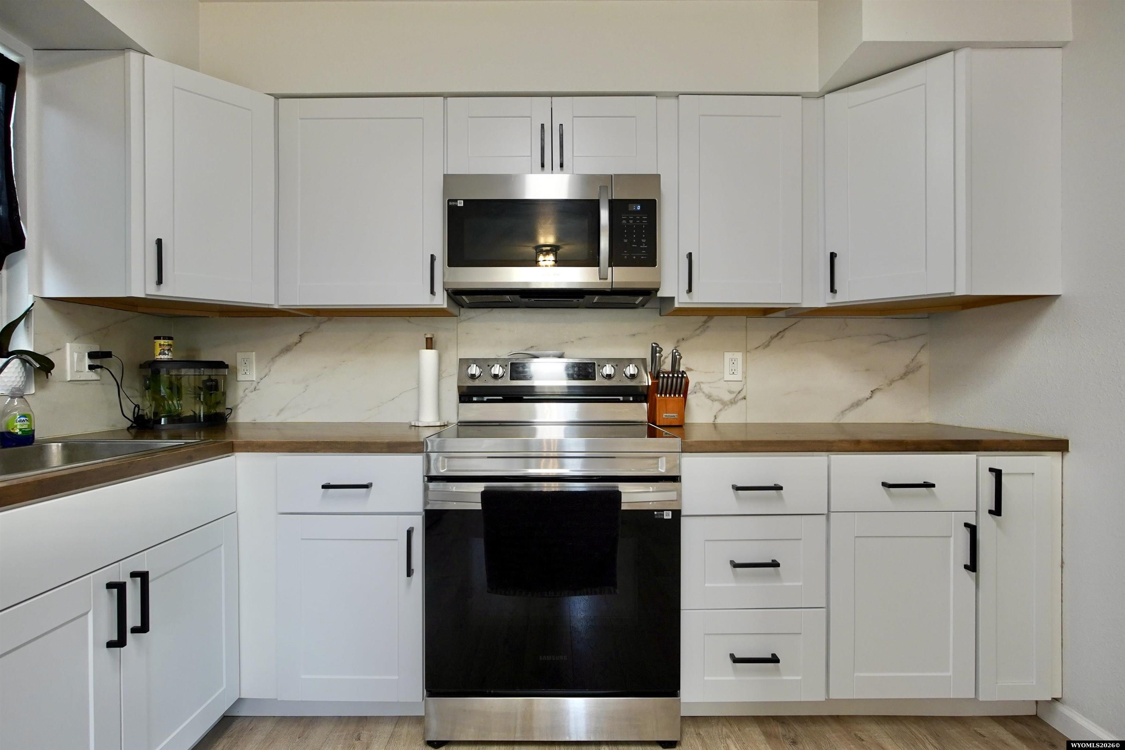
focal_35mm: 16
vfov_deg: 73.7
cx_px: 562
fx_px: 500
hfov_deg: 96.7
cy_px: 375
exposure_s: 1/160
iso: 640
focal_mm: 11
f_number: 4
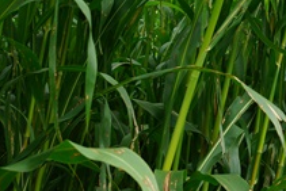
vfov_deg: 13.6
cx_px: 407
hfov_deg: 18.5
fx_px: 795
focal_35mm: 100
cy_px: 36
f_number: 4
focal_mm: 22
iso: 100
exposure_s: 1/60
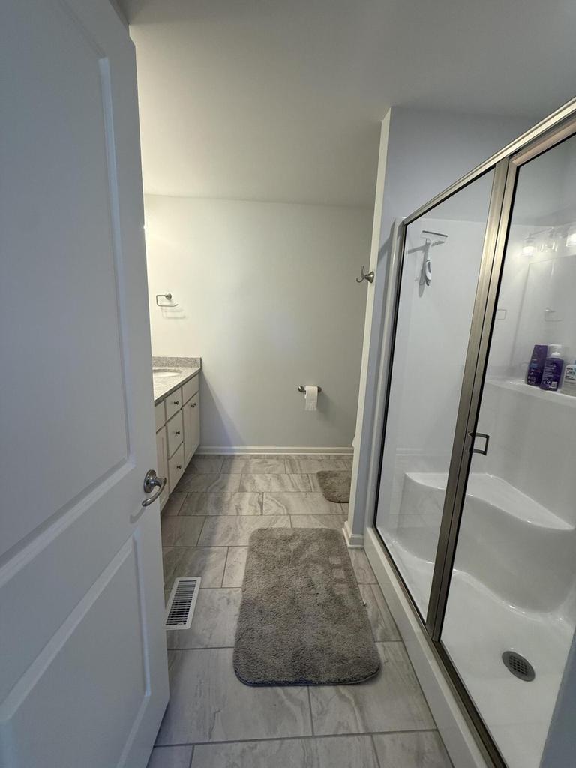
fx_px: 311
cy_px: 384
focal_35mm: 14
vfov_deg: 102.1
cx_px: 288
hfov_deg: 85.7
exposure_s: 1/120
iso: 160
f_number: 2.2
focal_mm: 2.22
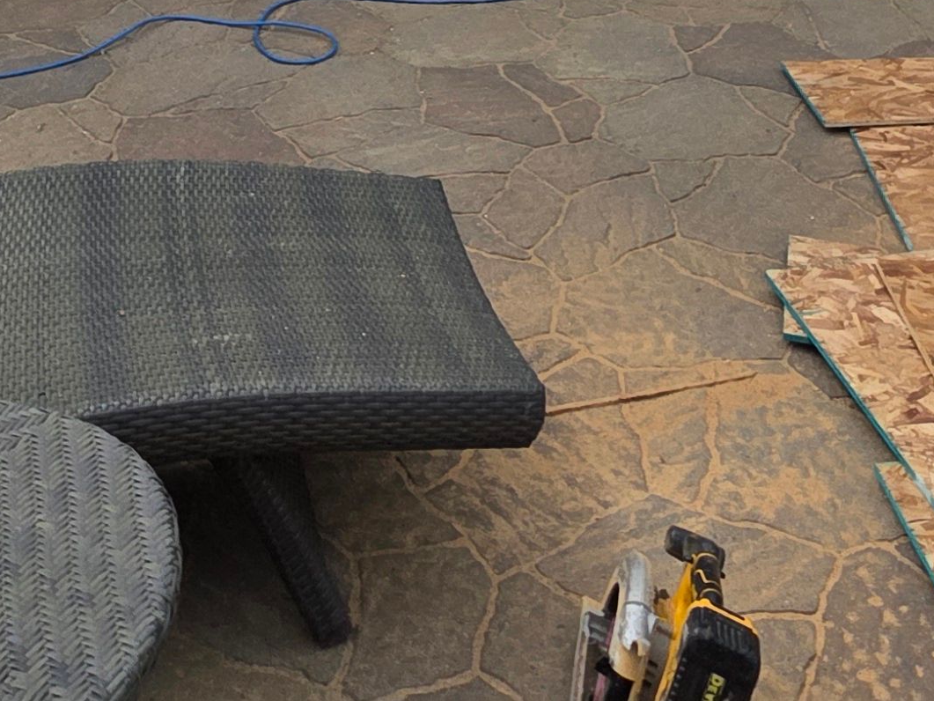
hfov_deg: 38.7
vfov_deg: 19.9
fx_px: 1322
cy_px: -619
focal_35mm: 49
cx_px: 575
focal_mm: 2.2
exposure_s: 1/2043
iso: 40
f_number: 1.9
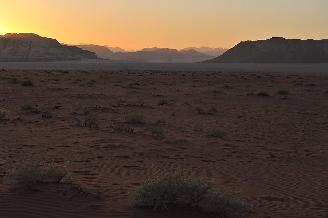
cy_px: 109
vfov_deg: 23.4
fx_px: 528
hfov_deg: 34.5
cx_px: 164
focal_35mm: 58
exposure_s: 1/200
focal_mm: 58
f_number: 7.1
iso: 200
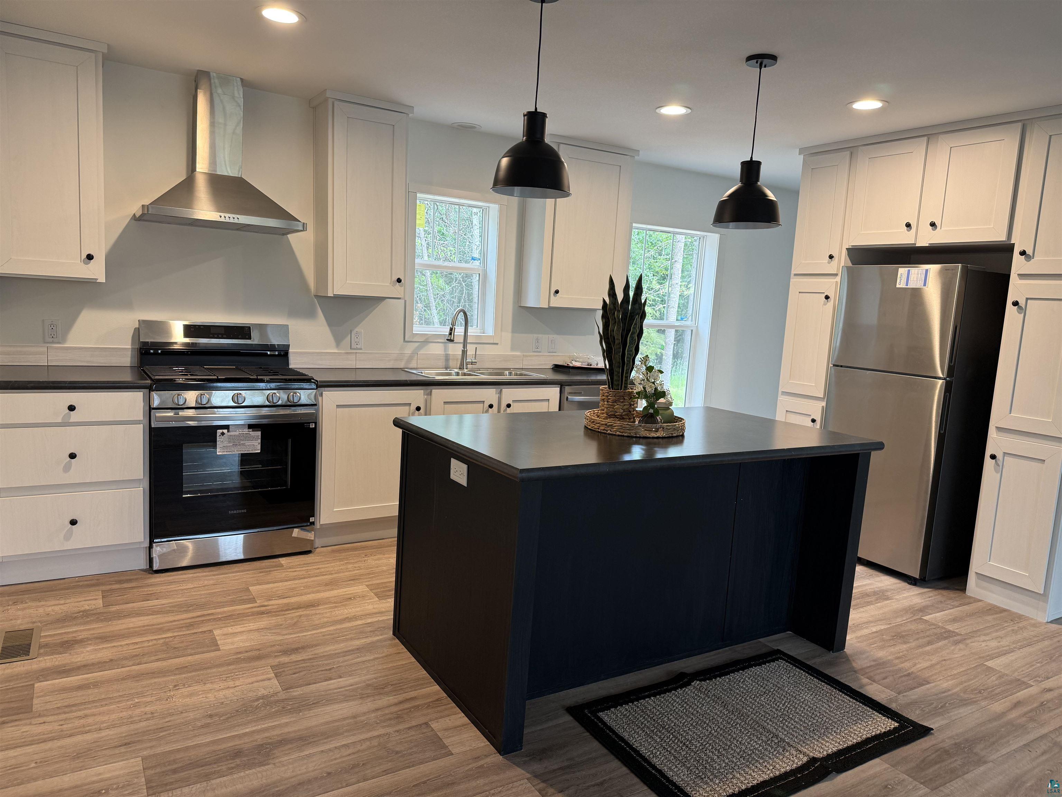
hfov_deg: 71.6
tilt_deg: -7.5
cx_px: 531
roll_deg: -3.5
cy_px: 398
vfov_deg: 56.8
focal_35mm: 24
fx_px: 736
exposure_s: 1/60
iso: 125
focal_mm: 6.76
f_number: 1.78
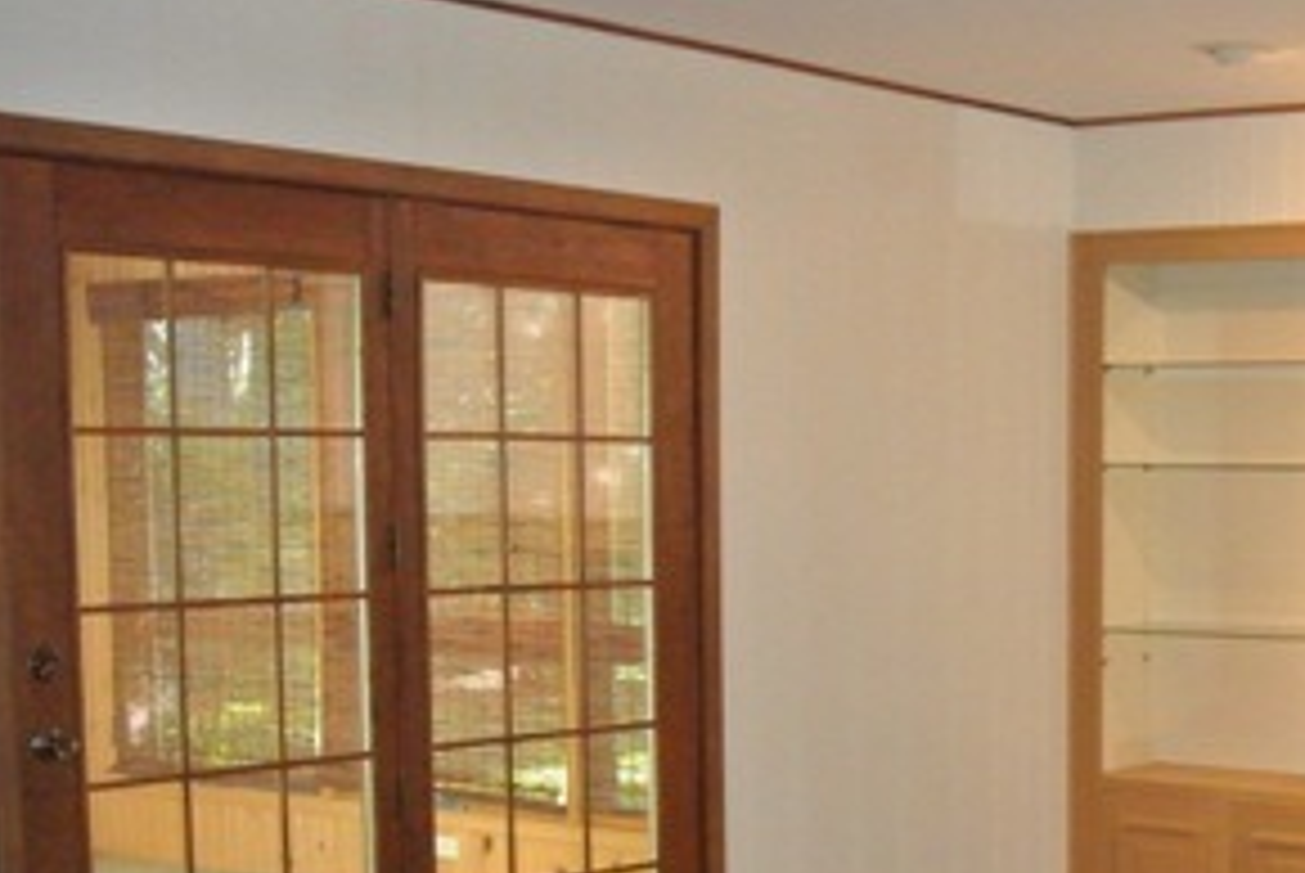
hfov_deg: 29.2
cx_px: 1323
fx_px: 2322
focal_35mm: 64
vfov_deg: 20.8
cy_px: 796
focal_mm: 11
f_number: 3.5
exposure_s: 1/60
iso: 2500
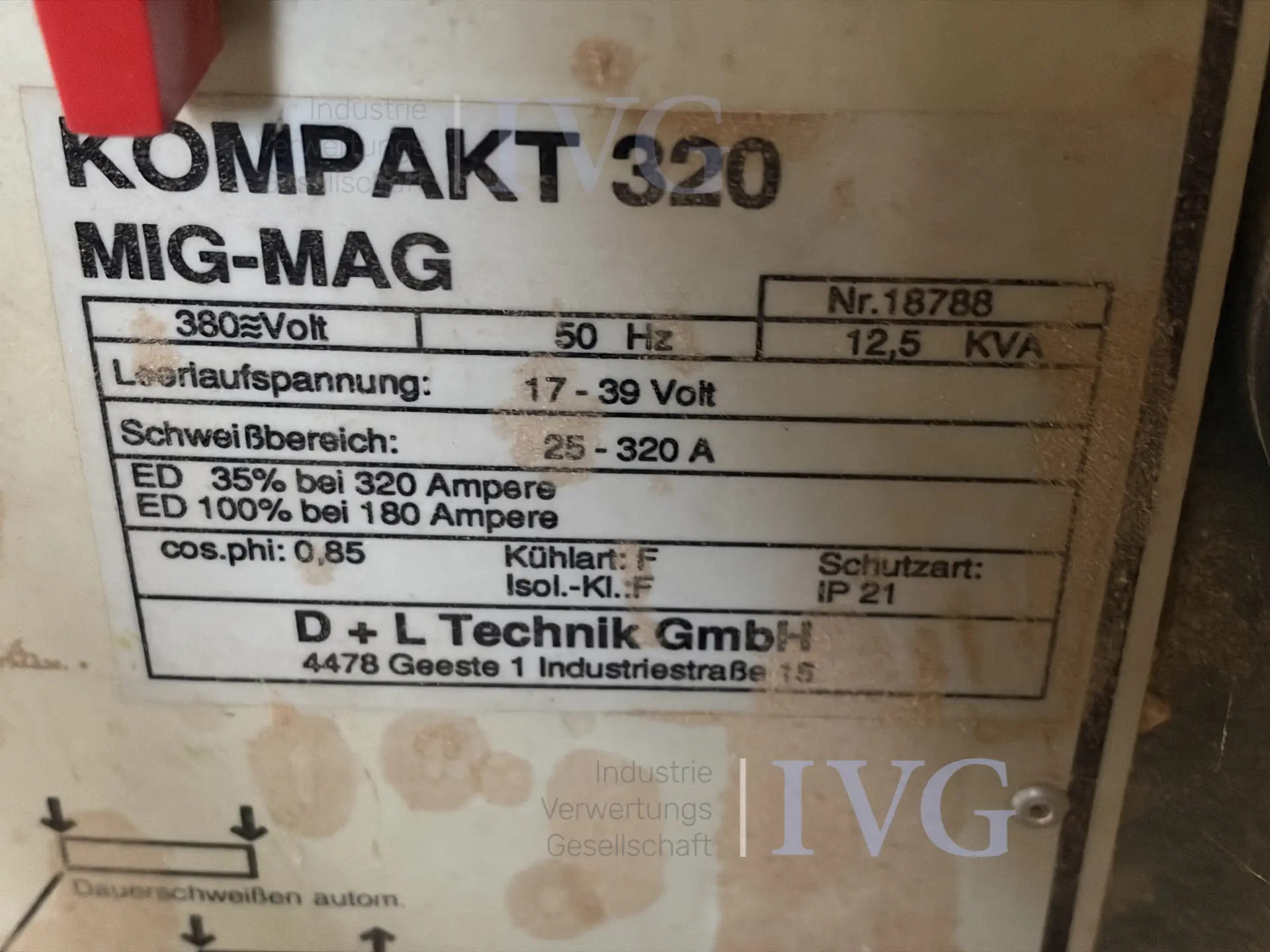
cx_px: 635
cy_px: 476
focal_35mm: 52
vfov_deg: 28.0
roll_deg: +0.5
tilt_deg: -36.2
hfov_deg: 36.8
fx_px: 1908
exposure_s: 1/20
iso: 400
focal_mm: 5.96
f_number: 1.6
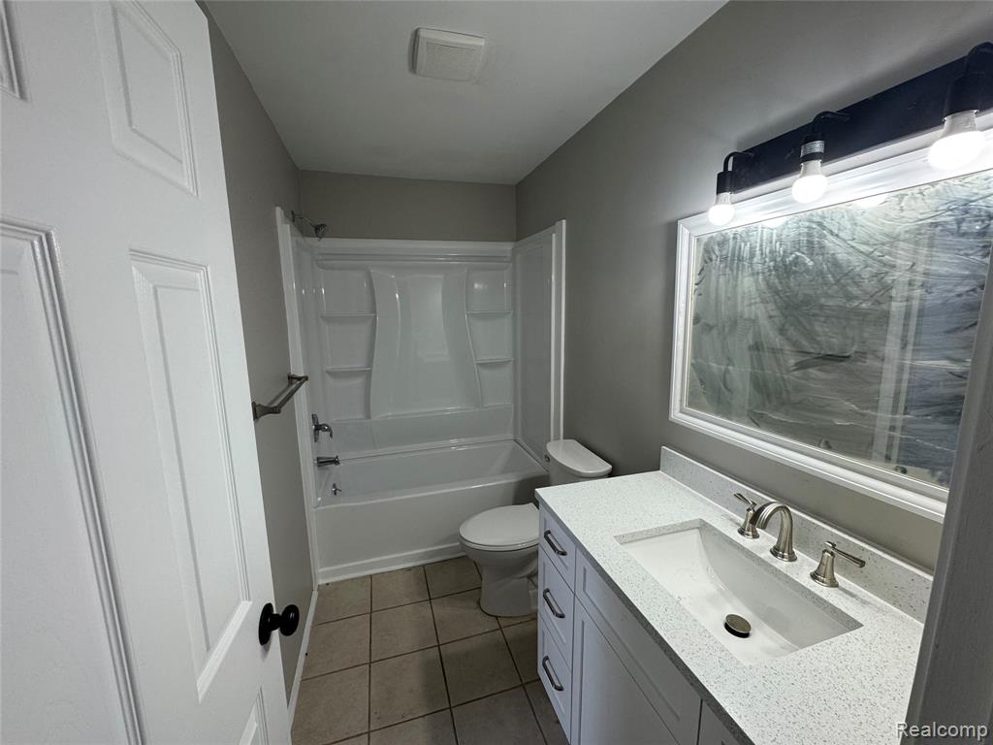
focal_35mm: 14
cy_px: 372
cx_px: 496
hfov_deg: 102.1
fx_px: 402
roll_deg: +0.7
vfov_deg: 85.7
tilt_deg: -10.4
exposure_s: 1/120
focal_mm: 2.22
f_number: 2.2
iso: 125
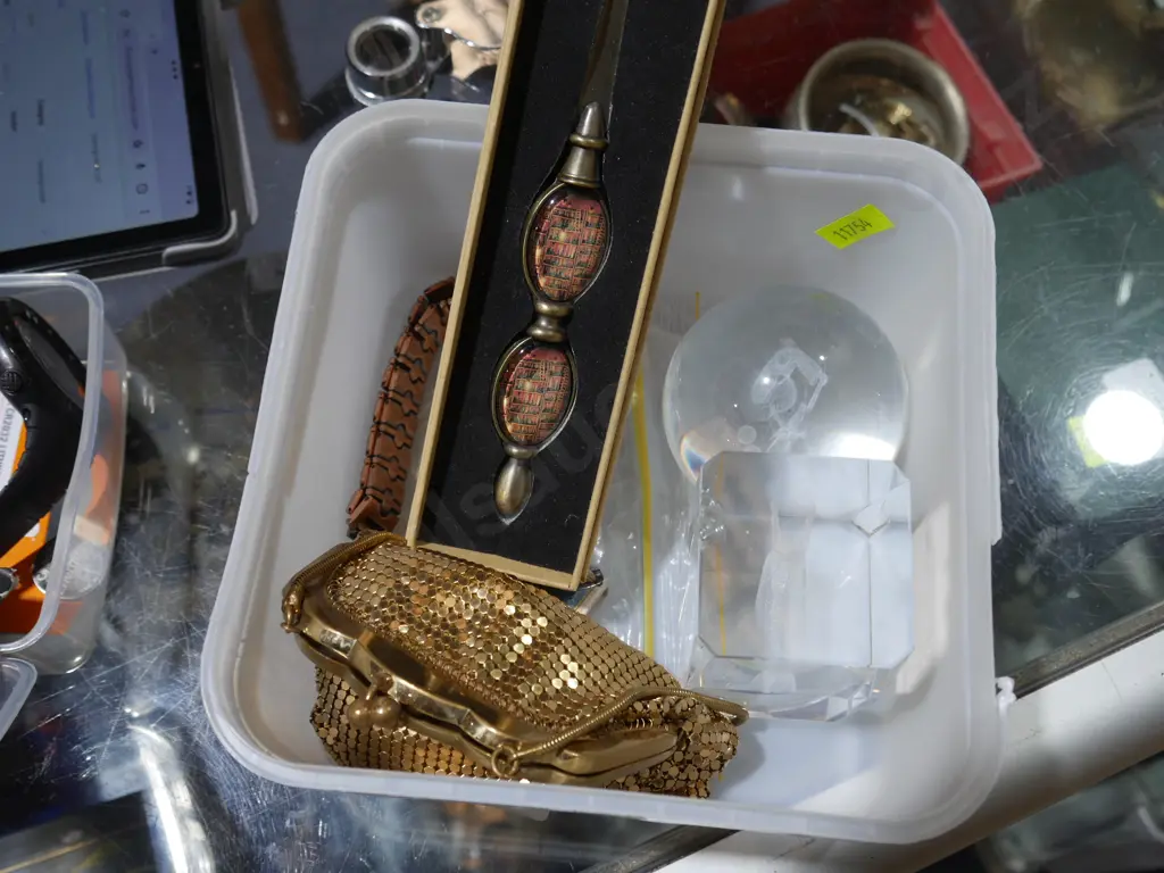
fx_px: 1345
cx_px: 582
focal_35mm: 40
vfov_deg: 36.0
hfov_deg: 46.8
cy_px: 436
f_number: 5
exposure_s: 1/60
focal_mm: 20
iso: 320
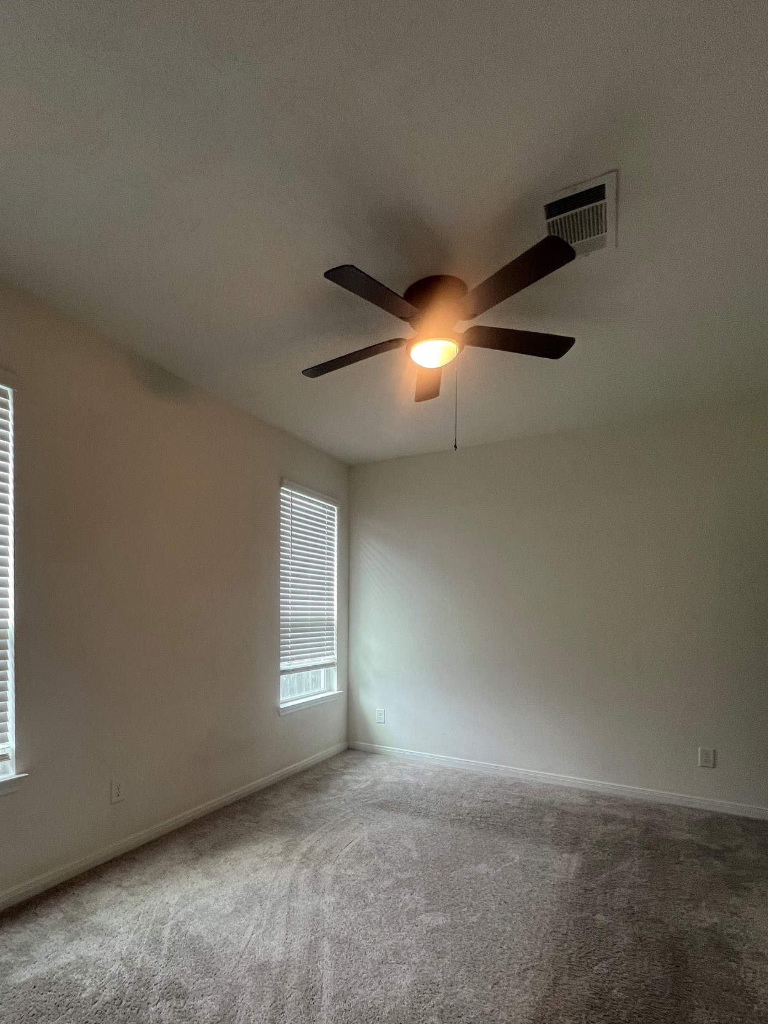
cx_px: 324
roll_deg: +0.4
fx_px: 473
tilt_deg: -1.5
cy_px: 623
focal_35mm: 16
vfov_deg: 93.1
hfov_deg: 77.6
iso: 160
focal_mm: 1.57
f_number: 1.8
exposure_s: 1/120
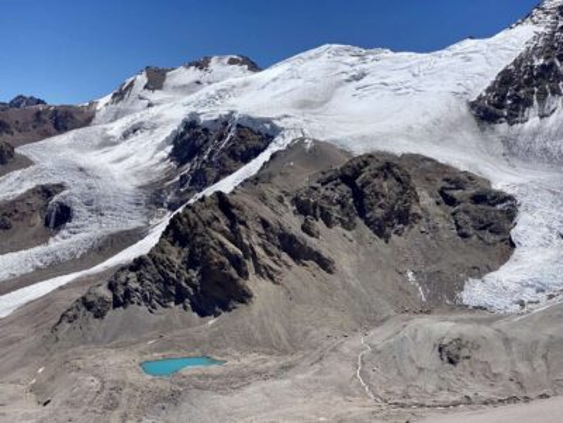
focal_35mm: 52
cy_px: 212
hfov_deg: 36.8
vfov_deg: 28.0
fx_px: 846
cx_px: 282
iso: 20
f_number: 2
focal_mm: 6
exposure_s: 1/2519
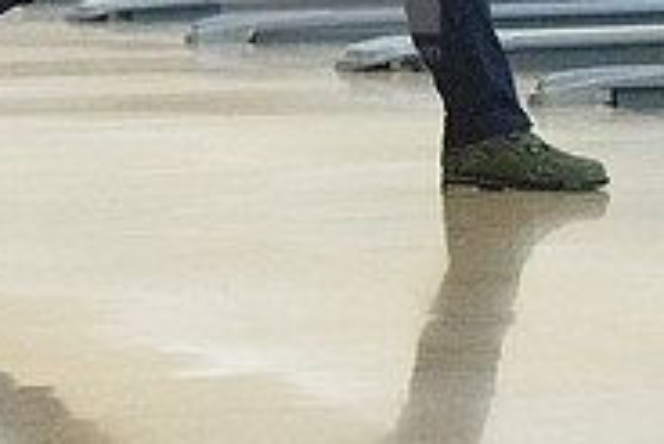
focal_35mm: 299
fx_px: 5519
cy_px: -63
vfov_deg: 4.6
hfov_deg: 6.9
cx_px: 332
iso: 10000
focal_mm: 95
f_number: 4
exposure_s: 1/1000
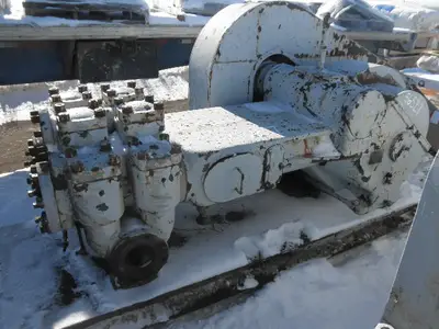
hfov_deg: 63.4
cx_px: 220
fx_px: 355
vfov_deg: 49.7
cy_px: 164
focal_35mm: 28
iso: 64
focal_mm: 5
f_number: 8.5
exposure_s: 1/100
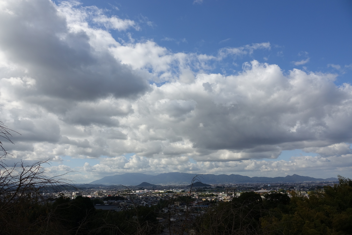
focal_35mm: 24
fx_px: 235
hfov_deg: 73.7
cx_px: 176
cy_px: 118
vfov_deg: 53.1
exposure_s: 1/1000
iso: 100
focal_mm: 8.8
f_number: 4.5
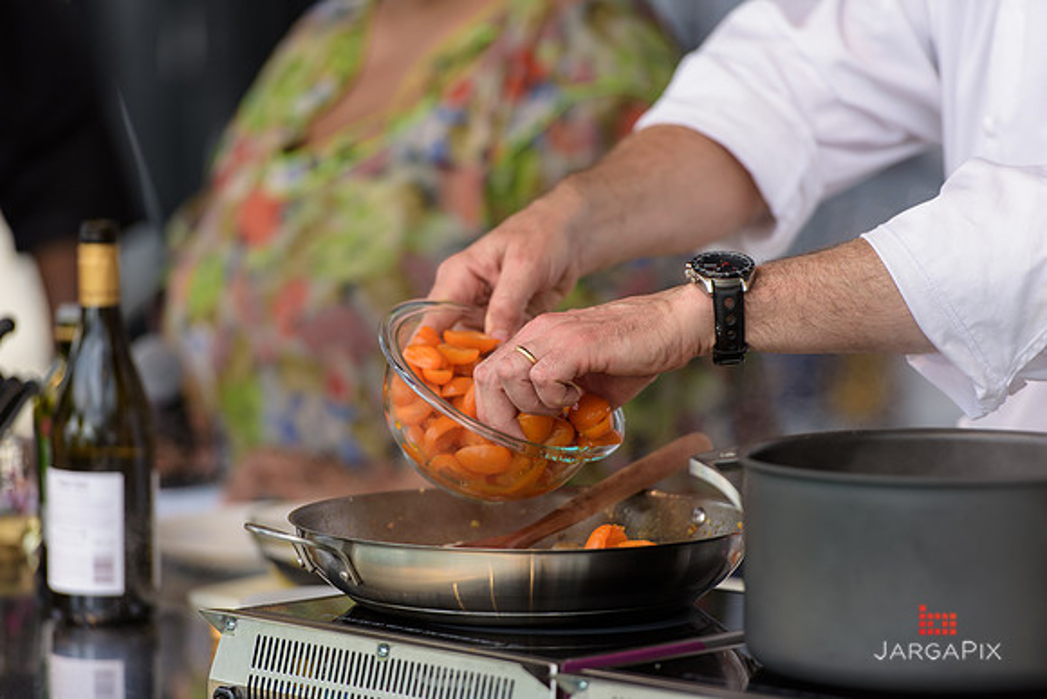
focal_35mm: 200
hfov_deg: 10.3
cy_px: 350
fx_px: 5818
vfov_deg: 6.9
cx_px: 524
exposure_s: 1/1000
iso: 250
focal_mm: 200
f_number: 3.2
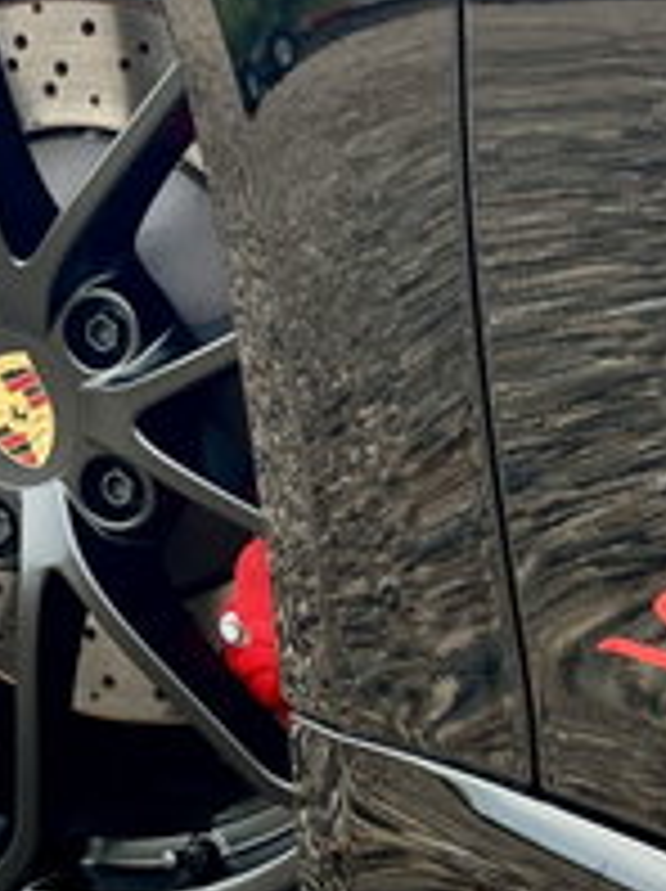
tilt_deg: -10.8
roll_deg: -1.7
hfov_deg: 14.6
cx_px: 279
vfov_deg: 19.5
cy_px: 468
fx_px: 2597
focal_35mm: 101
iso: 50
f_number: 1.5
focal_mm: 5.7
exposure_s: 1/700
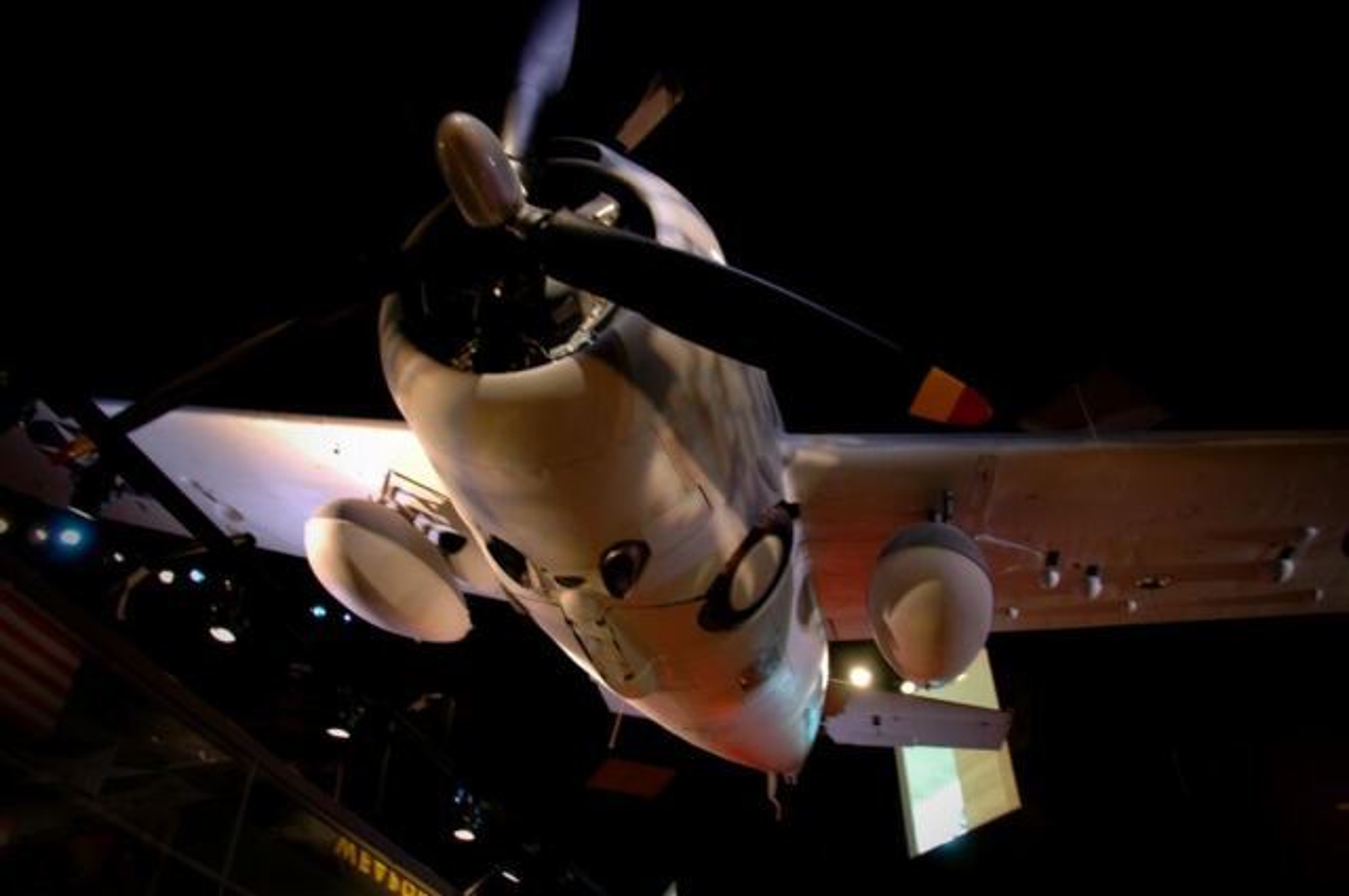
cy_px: 448
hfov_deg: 67.4
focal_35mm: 27
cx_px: 674
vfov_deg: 47.8
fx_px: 1010
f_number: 3.5
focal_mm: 18
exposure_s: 1/6
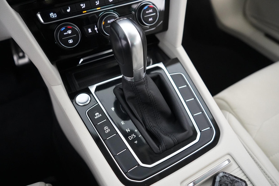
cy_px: 93
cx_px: 140
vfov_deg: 46.4
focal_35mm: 28
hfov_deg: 65.5
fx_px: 217
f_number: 3.5
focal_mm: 28
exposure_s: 1/60
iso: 8000
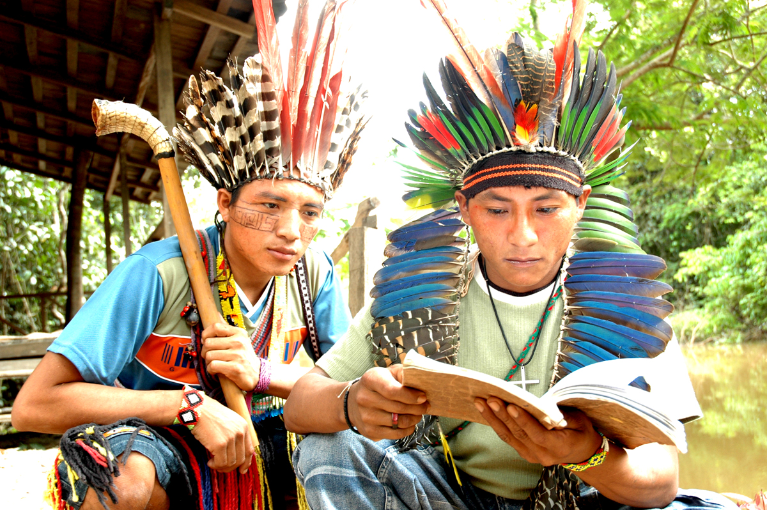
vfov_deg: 35.4
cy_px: 255
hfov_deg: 51.3
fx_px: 798
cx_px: 384
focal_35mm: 38
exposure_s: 1/40
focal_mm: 25
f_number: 5
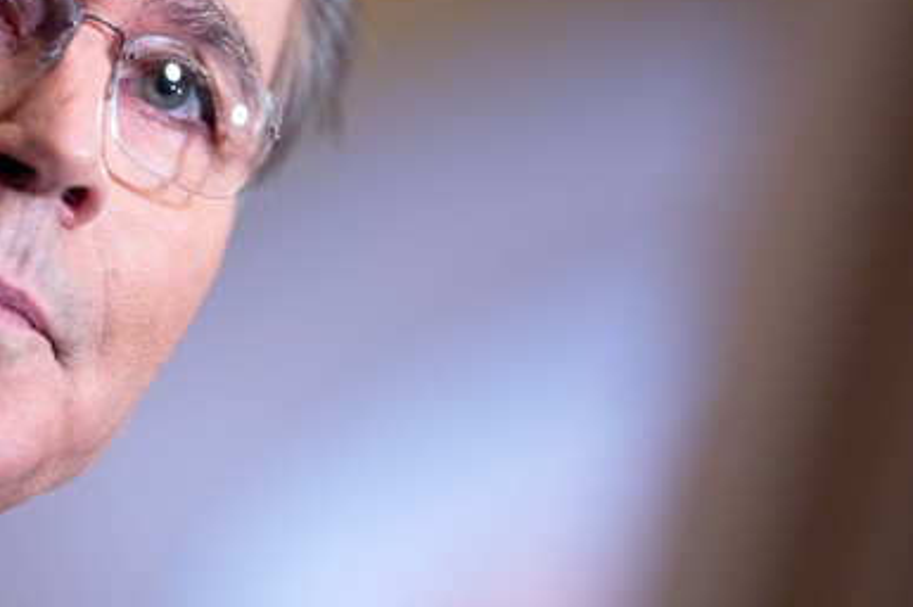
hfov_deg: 9.0
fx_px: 5777
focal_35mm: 228
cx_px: 161
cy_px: 117
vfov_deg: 6.0
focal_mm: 135
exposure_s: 1/400
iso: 2000
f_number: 2
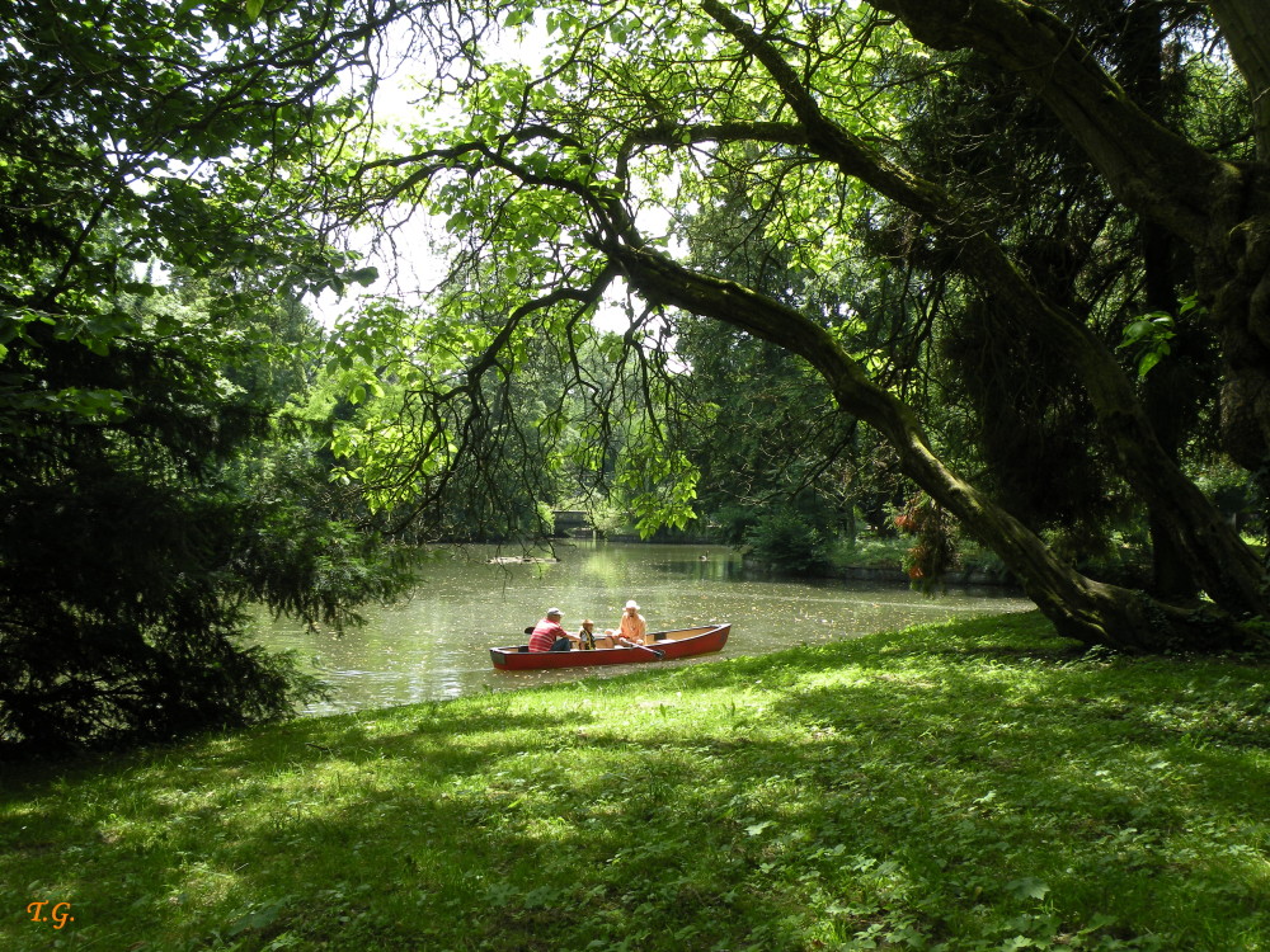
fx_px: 1211
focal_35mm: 33
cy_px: 476
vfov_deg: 42.9
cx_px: 635
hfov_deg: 55.4
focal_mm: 5.8
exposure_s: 1/98.7
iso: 64
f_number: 4.5
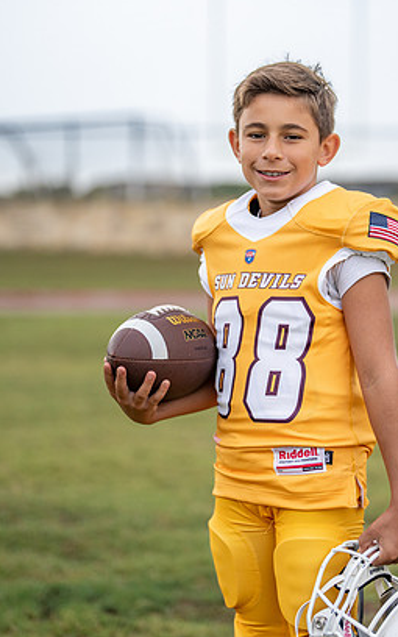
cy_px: 288
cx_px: 326
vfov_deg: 24.1
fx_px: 1493
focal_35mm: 86
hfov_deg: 15.1
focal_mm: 50
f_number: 1.2
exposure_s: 1/1000
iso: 250
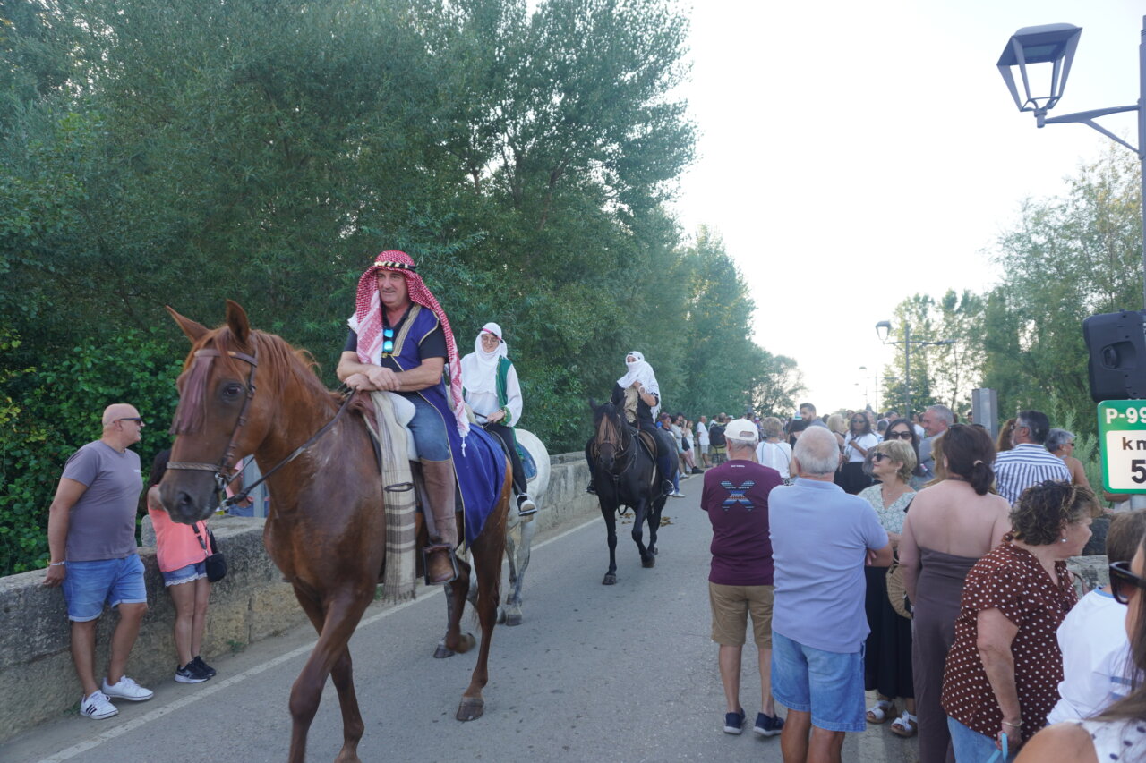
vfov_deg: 53.1
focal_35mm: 24
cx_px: 573
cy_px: 382
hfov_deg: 73.8
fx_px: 764
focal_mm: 16
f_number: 4.5
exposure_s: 1/80
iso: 100
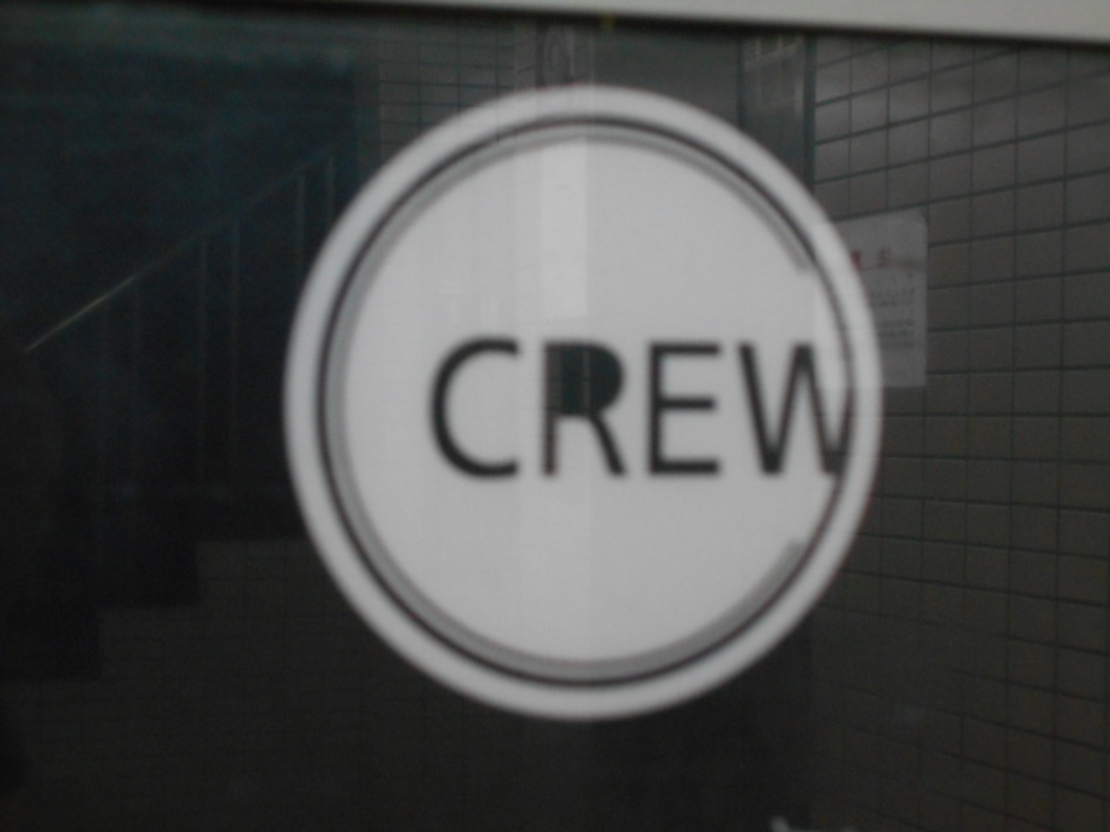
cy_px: 416
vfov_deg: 19.4
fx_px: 2437
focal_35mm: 76
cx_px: 555
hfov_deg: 25.7
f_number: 5.8
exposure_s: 1/20
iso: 400
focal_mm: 13.5
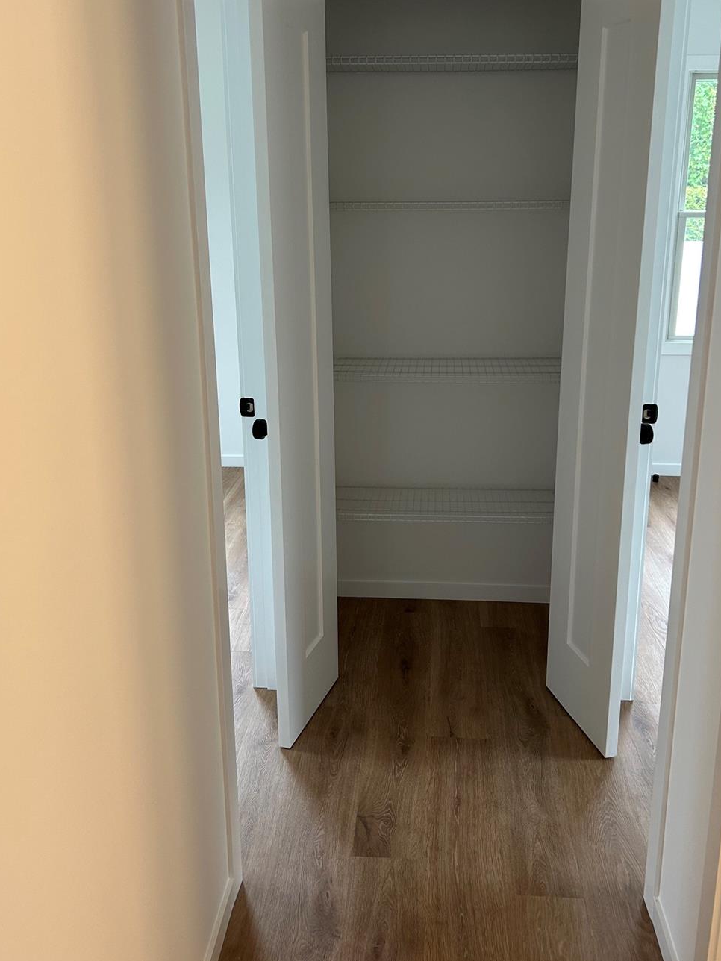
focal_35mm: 31
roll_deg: -0.5
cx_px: 390
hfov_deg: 45.4
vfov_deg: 58.1
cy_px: 405
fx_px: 861
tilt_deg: -15.3
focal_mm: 5.7
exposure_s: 1/60
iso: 80
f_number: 1.5
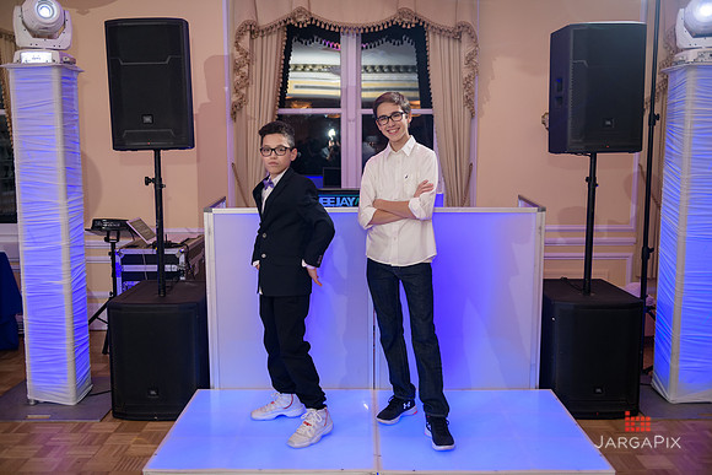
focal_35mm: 35
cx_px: 356
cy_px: 238
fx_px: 692
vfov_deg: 37.9
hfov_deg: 54.4
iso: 500
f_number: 3.2
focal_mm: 35
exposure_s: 1/125
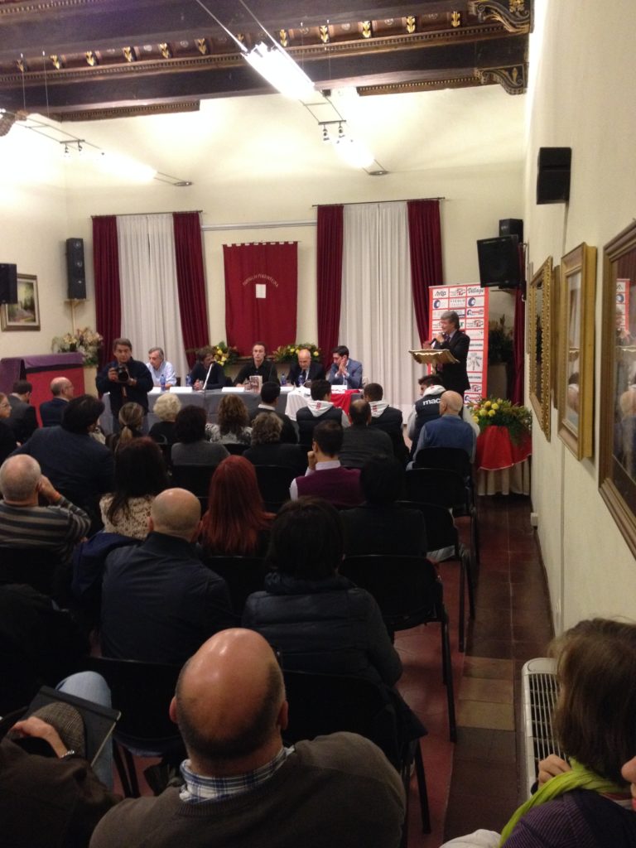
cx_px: 318
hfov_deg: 40.7
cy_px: 424
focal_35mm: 35
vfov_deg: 52.6
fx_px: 857
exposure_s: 1/20
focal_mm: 4.28
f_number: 2.4
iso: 400
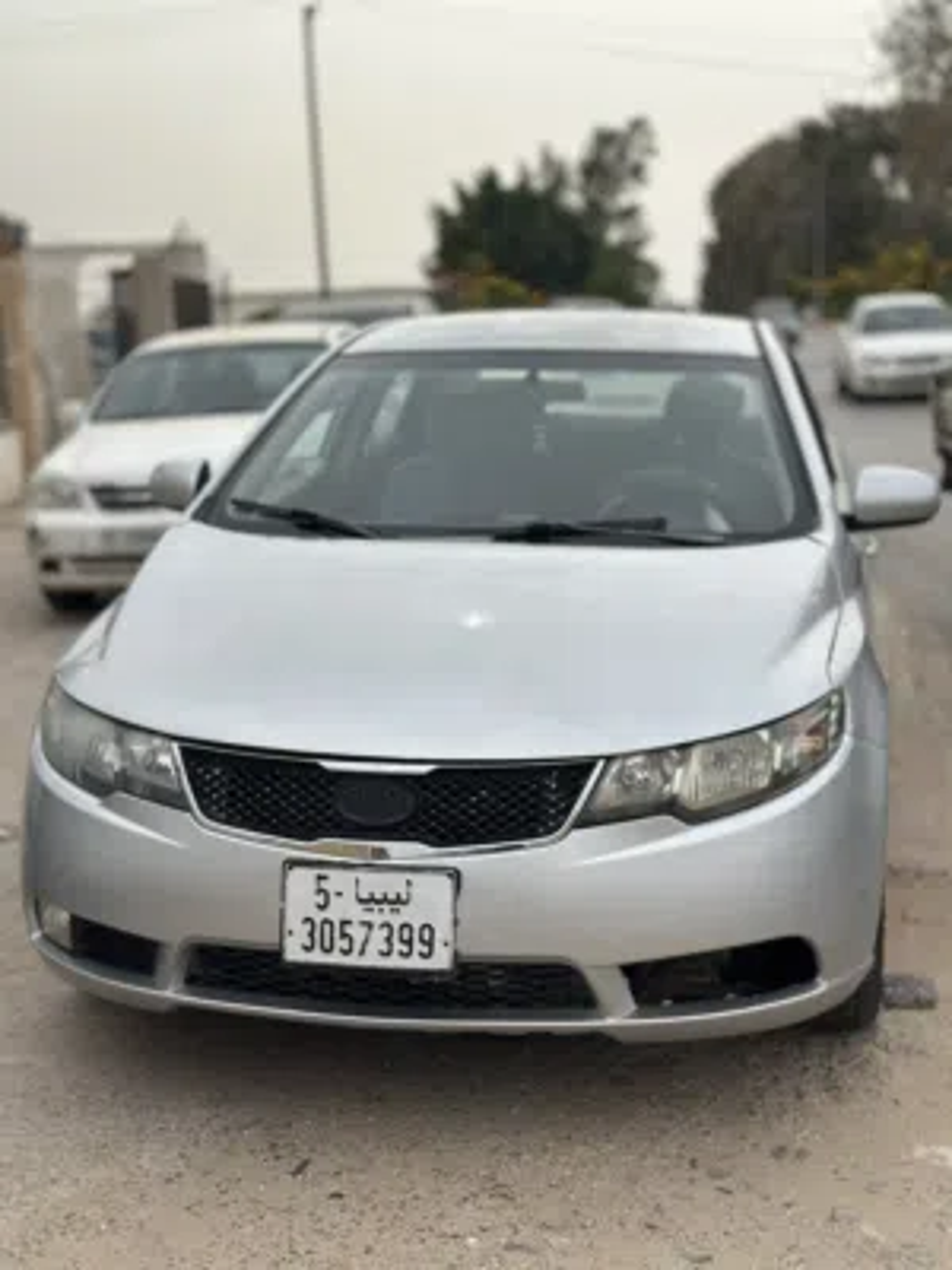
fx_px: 1760
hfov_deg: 30.3
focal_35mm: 48
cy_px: 635
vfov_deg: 39.7
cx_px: 476
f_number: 1.78
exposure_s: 1/5556
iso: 100
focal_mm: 6.86
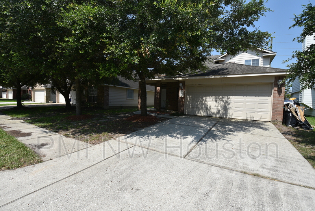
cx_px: 158
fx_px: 131
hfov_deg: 100.3
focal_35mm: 15
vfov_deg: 77.4
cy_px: 106
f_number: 8
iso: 180
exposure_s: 1/500
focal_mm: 10
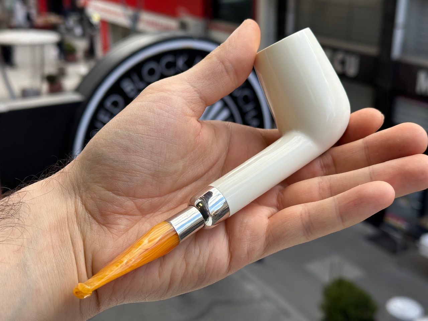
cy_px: 160
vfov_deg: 30.3
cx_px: 214
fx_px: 593
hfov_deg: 39.7
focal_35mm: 48
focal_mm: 6.86
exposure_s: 1/843
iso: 64
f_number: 1.78
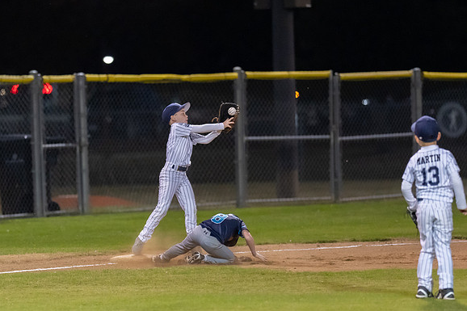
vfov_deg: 4.8
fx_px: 3683
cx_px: 179
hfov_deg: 7.3
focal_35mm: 284
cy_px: 178
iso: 2500
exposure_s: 1/1000
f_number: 1.8
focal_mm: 135
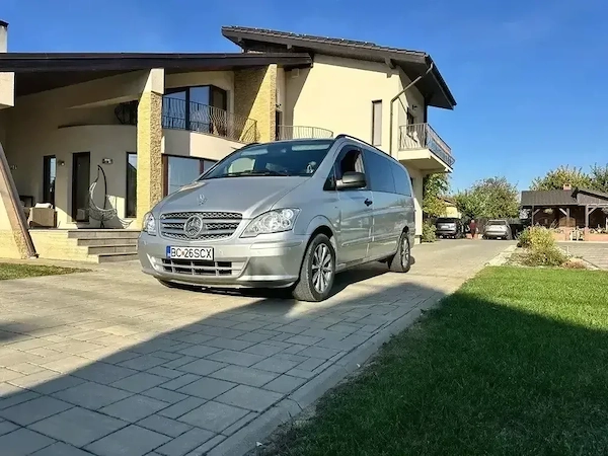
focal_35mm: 24
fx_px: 422
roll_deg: -1.2
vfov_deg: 56.8
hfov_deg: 71.6
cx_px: 304
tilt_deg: +0.9
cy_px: 228
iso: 80
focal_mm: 6.86
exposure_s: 1/4016
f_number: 1.78
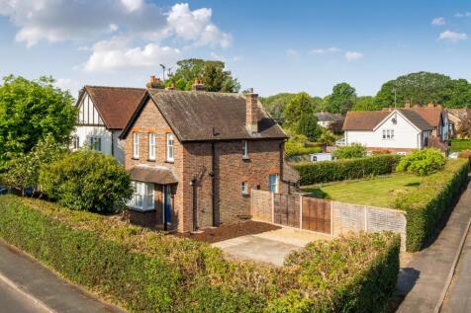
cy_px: 156
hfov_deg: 53.1
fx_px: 471
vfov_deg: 36.8
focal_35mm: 36
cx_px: 236
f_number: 8
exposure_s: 1/400
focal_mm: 24
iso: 400
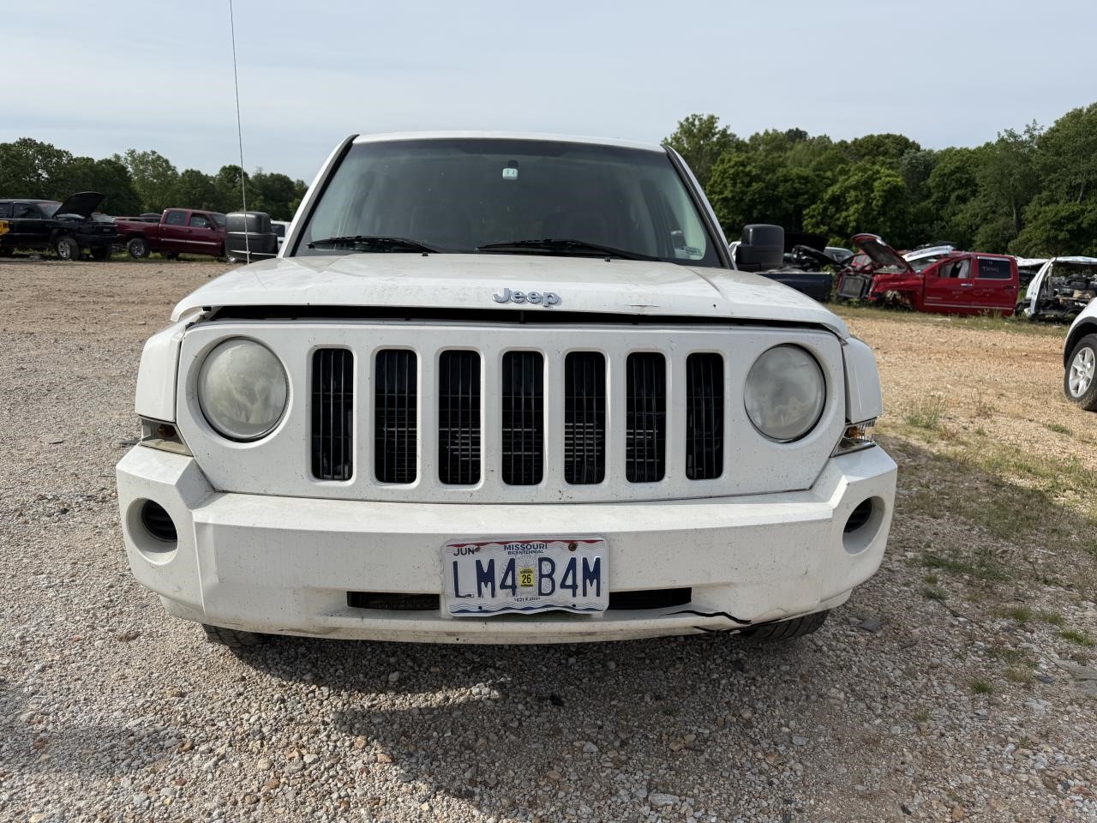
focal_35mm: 24
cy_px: 412
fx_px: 761
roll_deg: +0.7
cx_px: 548
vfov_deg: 56.8
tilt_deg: -14.0
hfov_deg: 71.6
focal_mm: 6.76
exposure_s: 1/5319
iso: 80
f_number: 1.78
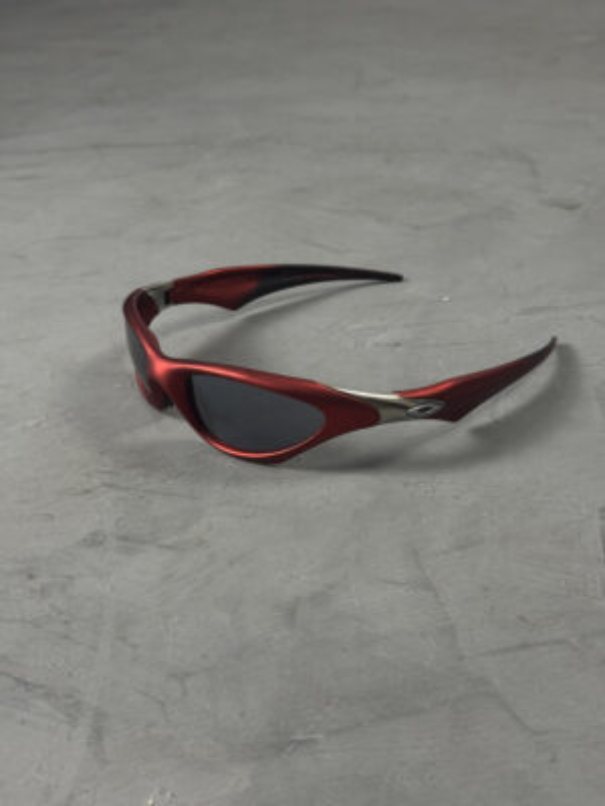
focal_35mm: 48
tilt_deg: -28.8
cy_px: 403
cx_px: 302
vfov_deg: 39.7
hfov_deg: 30.3
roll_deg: +1.7
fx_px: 1119
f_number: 1.78
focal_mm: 6.76
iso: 125
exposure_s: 1/60
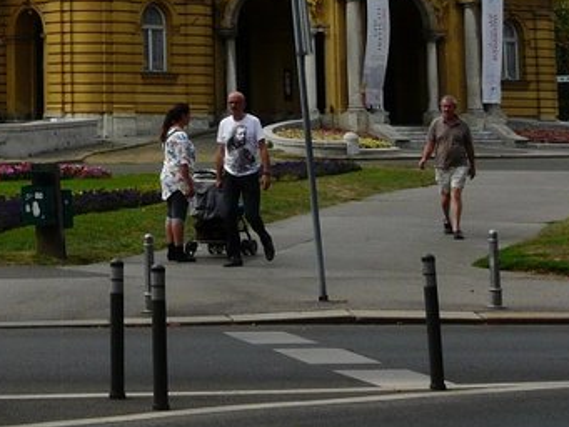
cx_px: -127
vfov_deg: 11.6
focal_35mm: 123
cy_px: -212
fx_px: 2023
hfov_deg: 15.4
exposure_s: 1/500
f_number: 6.3
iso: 100
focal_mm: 6.7
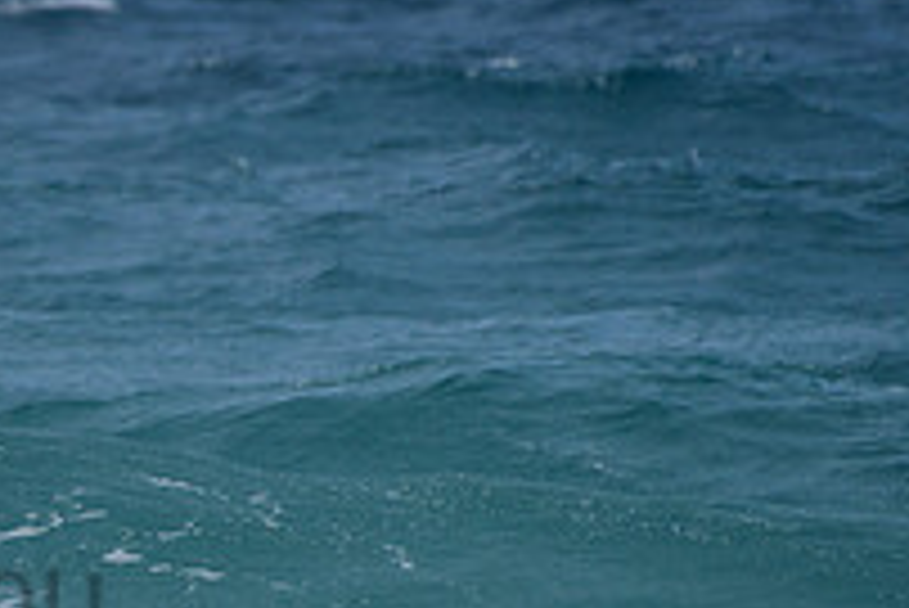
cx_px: -611
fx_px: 44546
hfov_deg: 1.2
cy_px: 427
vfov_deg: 0.8
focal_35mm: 1763
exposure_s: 1/2000
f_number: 5.6
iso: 100
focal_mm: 500
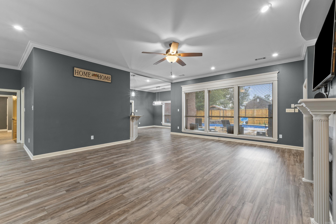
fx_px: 140
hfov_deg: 100.4
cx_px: 168
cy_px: 112
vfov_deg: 77.3
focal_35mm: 15
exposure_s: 1/1.67
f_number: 8
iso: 400
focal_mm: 10
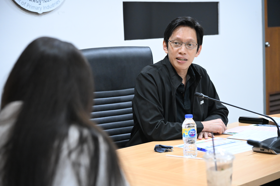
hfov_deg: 27.0
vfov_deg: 18.2
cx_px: 140
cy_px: 93
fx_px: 583
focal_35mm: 75
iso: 6400
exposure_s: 1/250
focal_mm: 75
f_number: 4
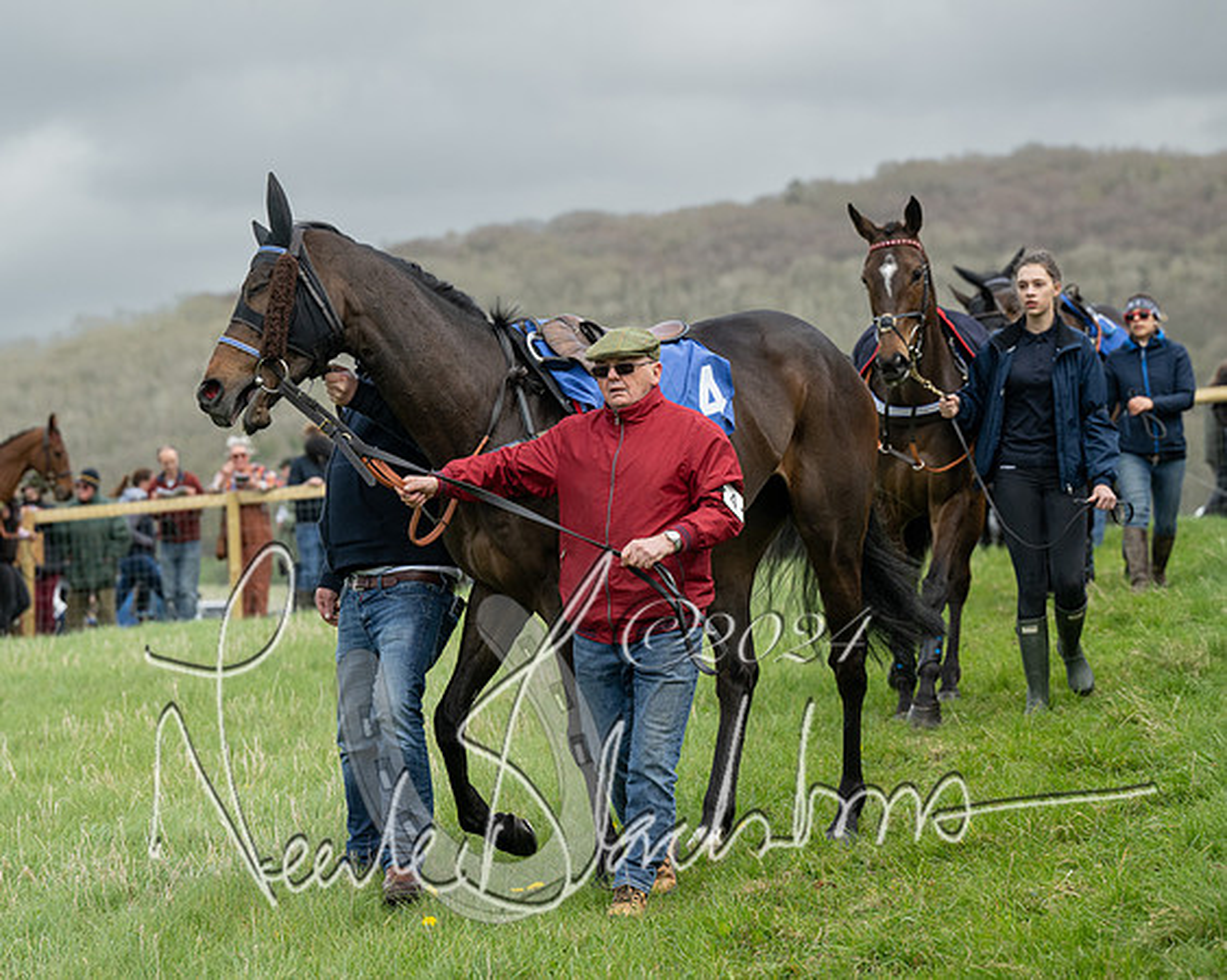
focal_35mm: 150
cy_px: 468
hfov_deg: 12.8
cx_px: 409
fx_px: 5449
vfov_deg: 10.3
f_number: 5
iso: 400
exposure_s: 1/1250
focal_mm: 120
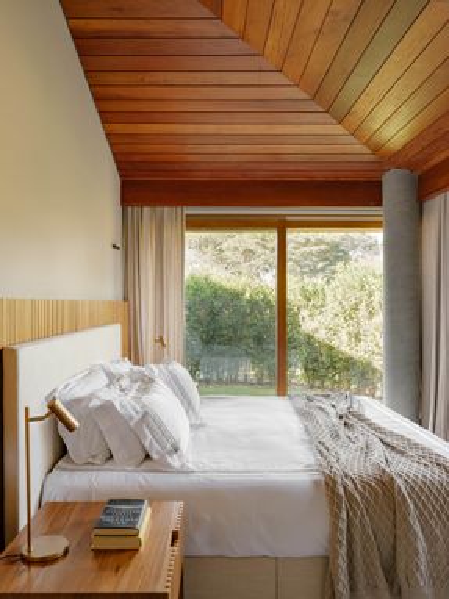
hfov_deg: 49.7
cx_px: 224
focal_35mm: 28
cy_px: 300
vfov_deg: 63.5
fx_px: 485
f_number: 9
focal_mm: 35
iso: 200
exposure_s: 1/2
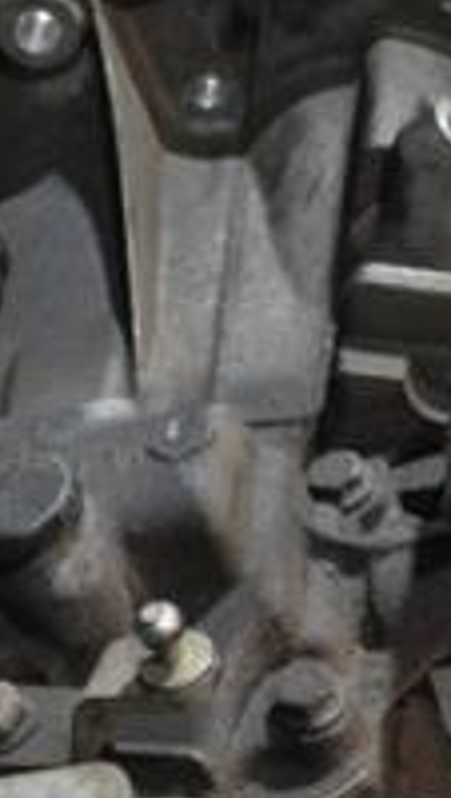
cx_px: 227
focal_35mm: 113
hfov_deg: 10.8
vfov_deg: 18.6
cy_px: 718
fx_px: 2394
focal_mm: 24
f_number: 4
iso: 1800
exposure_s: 1/30
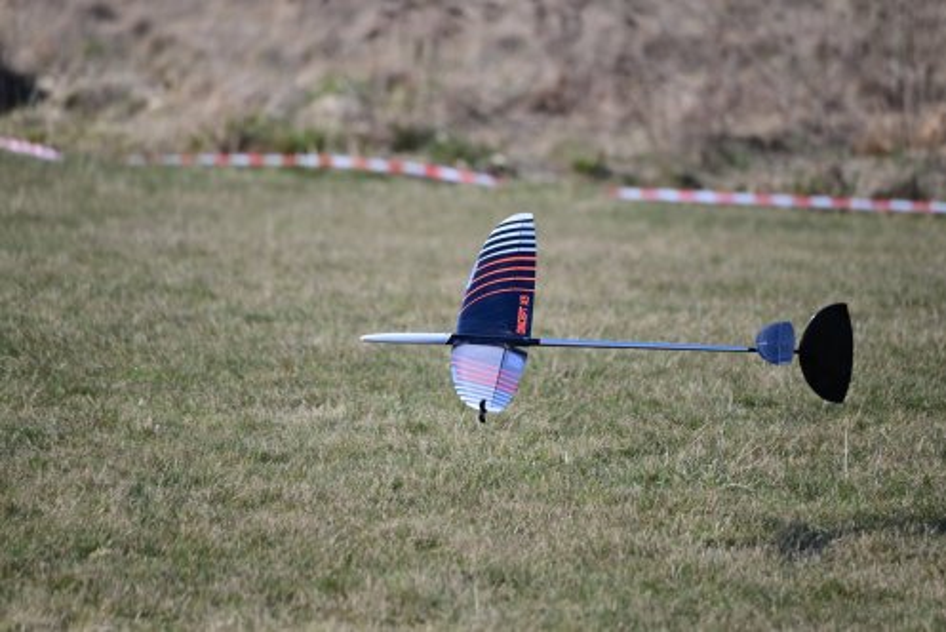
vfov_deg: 3.4
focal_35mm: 400
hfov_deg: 5.2
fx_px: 10517
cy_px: 316
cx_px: 473
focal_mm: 400
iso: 640
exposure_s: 1/2000
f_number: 6.3
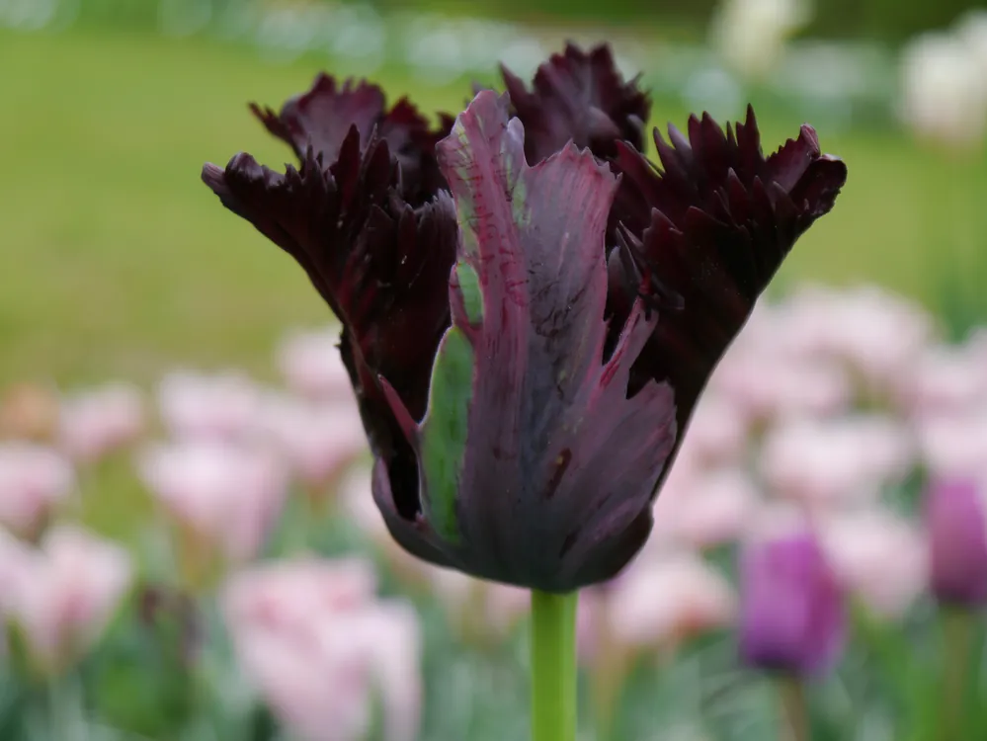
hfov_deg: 23.3
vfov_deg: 17.6
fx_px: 2396
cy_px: 370
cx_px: 494
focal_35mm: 84
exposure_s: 1/100
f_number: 5.6
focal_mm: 42
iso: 160
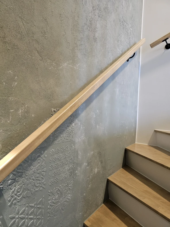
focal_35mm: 23
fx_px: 151
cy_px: 114
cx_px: 85
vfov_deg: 73.9
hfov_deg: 58.9
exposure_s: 1/50
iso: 800
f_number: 1.7
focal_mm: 6.3
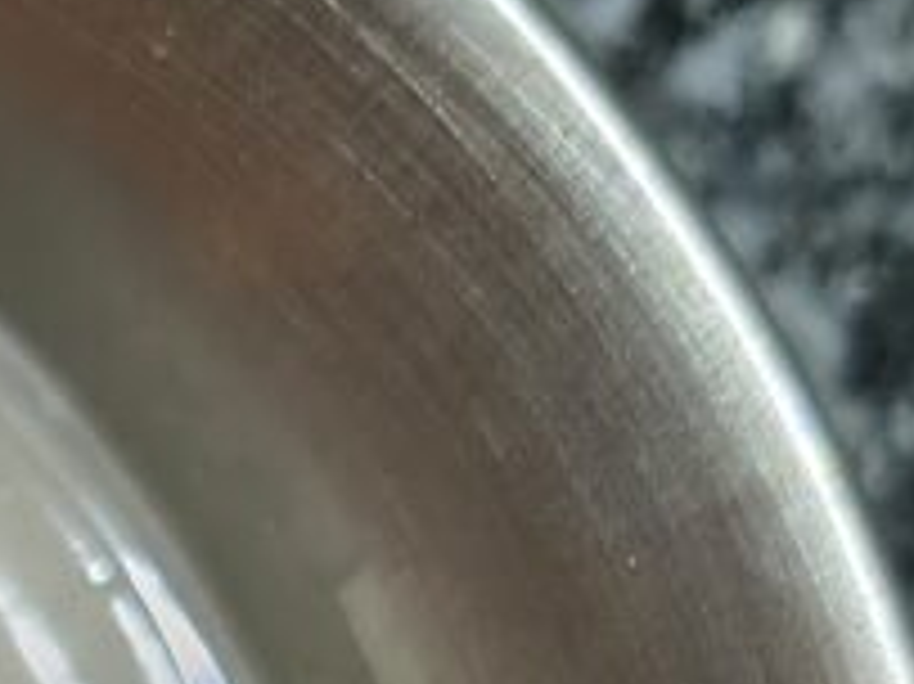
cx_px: -626
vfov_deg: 11.6
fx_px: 3193
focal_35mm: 121
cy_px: 1080
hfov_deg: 14.7
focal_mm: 5.56
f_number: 1.8
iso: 2202
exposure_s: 1/33.3
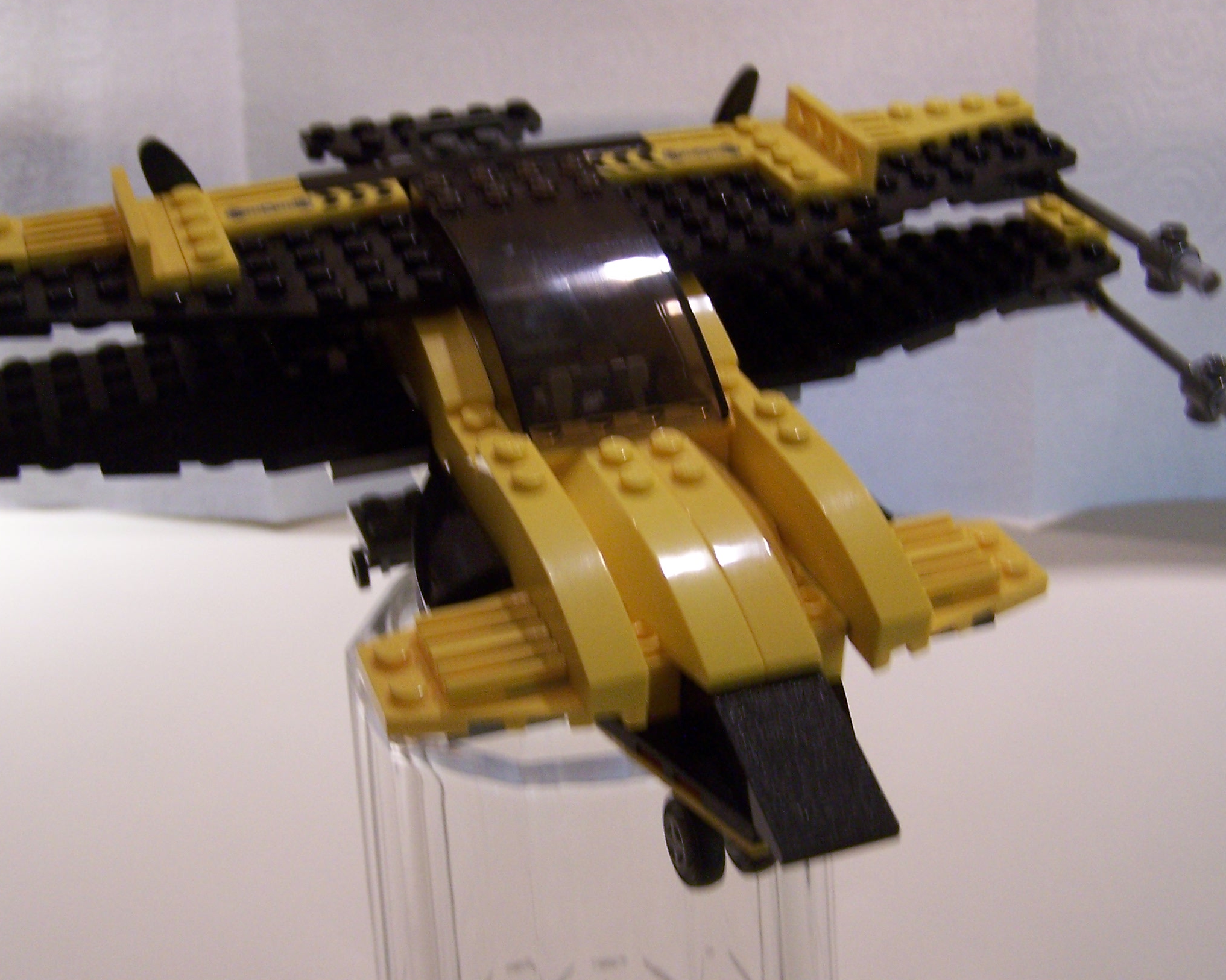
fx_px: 1705
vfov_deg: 32.1
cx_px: 575
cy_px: 506
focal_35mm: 47
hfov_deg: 39.5
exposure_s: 1/15
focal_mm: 6.3
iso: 140
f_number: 2.8
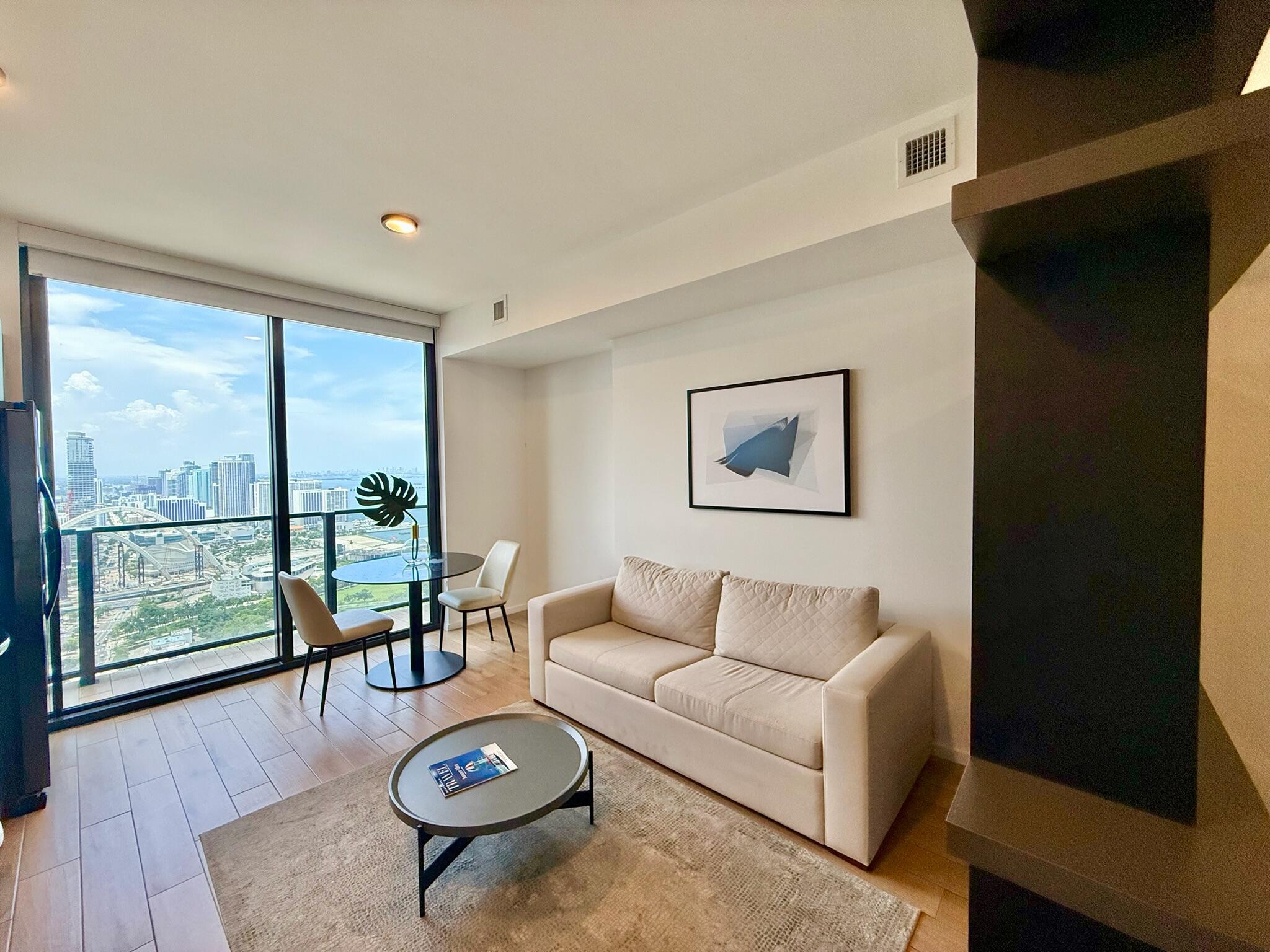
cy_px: 476
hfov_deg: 102.1
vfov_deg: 85.7
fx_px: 514
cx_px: 635
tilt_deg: -0.2
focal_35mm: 14
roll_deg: +0.2
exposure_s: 1/120
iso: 160
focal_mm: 2.22
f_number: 2.2
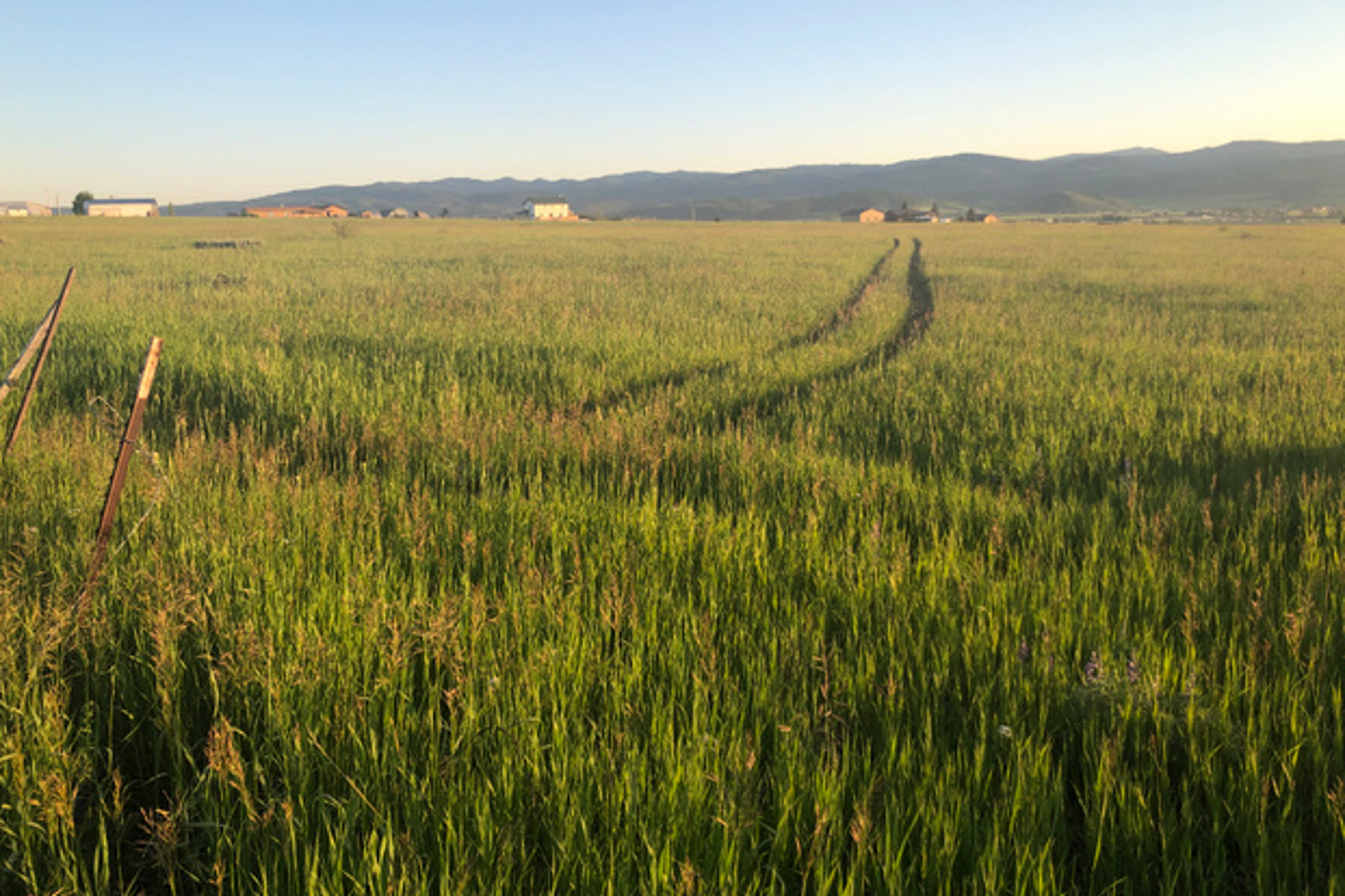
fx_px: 1121
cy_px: 394
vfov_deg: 43.5
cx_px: 678
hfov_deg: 61.9
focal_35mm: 30
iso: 20
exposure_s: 1/410
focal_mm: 3.99
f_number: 1.8
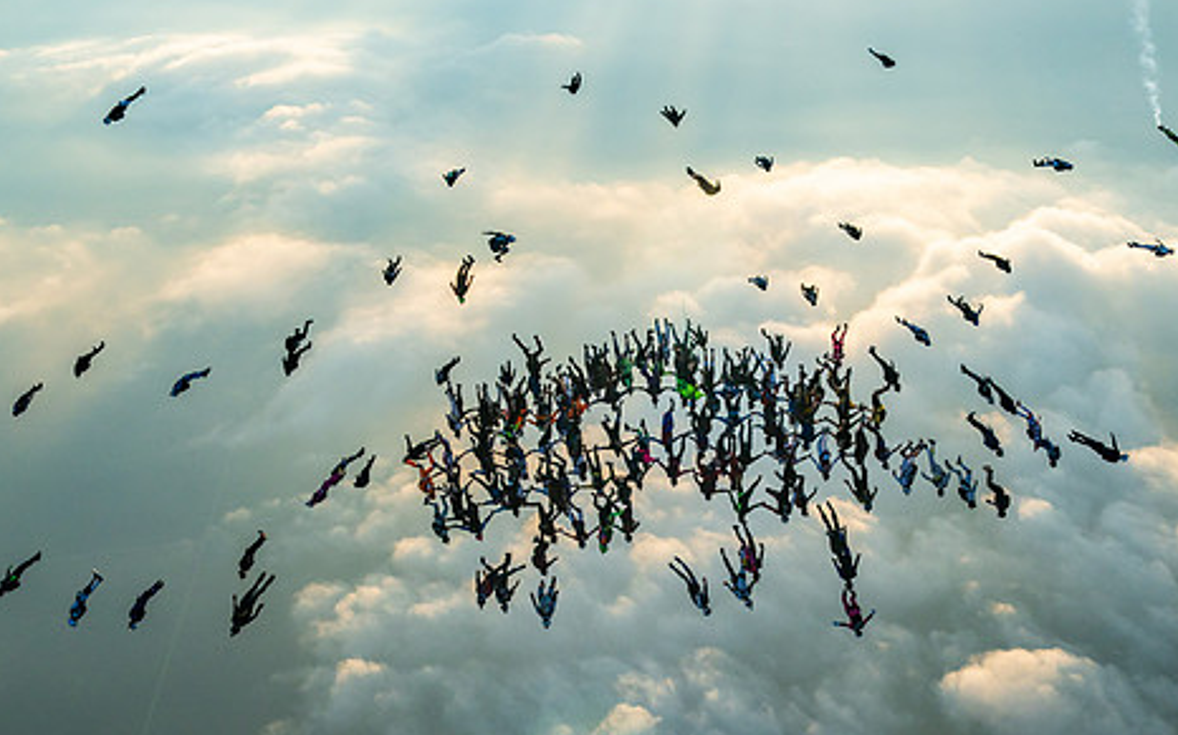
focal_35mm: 67
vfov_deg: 19.4
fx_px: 2150
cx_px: 561
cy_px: 408
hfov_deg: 30.6
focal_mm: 50
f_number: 13
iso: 1250
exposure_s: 1/1600
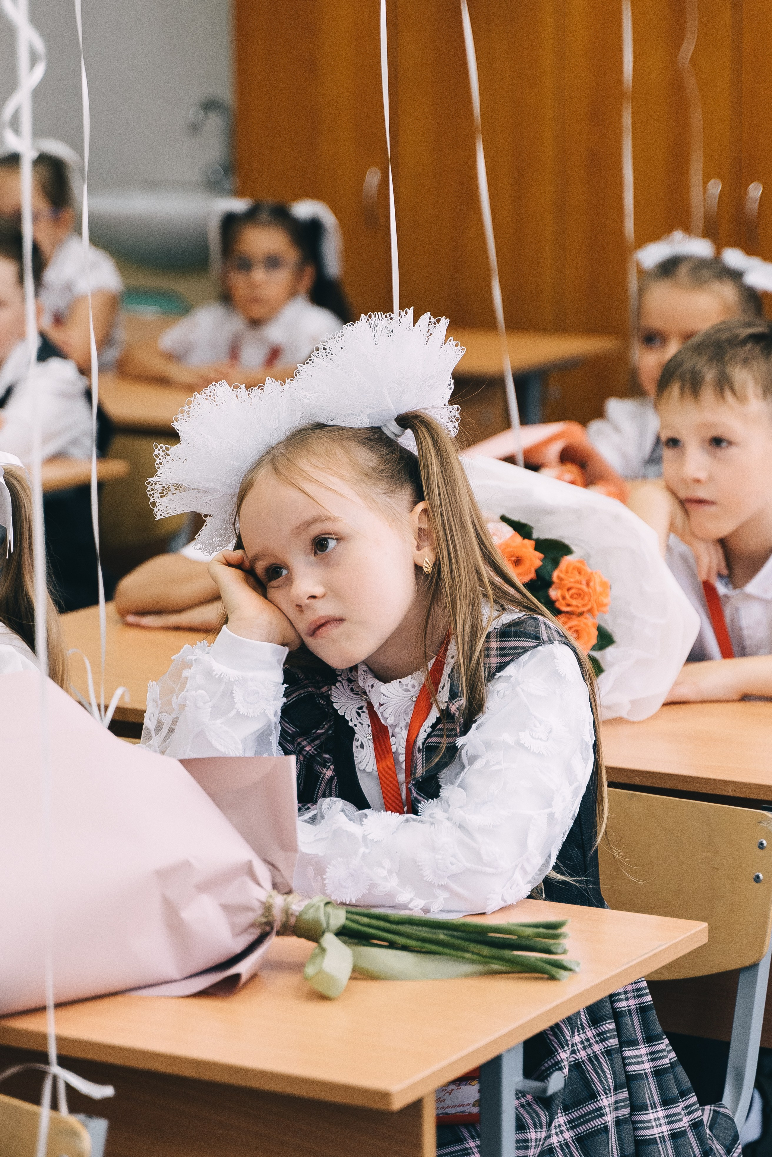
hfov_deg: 12.2
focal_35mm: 112
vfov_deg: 18.3
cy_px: 578
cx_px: 386
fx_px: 3602
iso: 640
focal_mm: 75
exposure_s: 1/320
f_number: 2.8
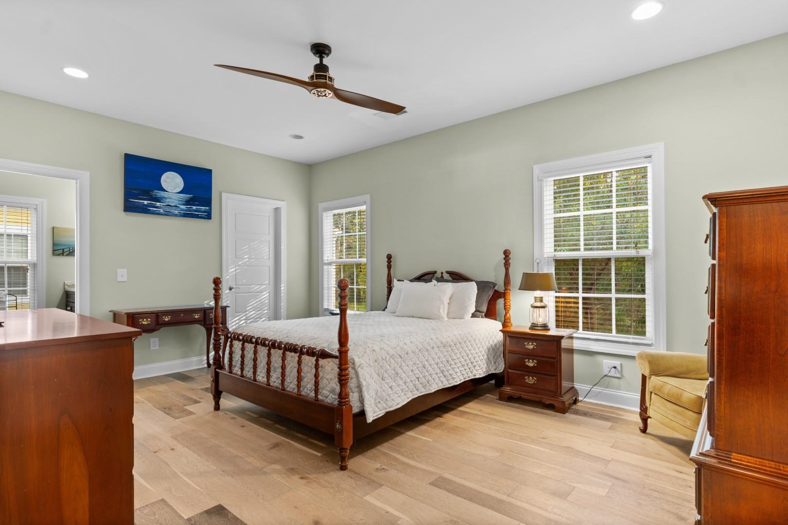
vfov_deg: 67.4
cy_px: 262
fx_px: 394
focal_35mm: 18
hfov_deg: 90.0
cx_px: 394
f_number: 4.8
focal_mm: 12
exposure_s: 1/1.25
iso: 100
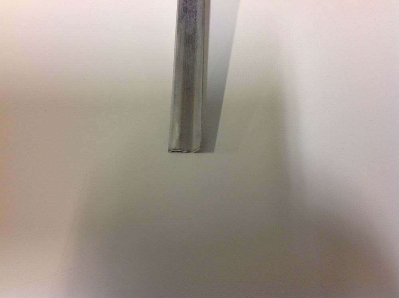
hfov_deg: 52.7
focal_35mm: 35
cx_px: 200
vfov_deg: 40.6
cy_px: 149
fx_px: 403
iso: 80
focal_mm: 4.28
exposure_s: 1/17
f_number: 2.4
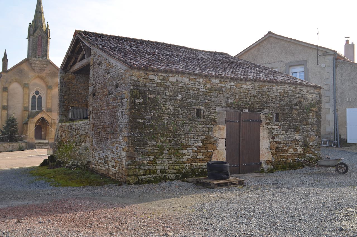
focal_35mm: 38
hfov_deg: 51.4
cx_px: 178
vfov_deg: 35.3
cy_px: 118
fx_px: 371
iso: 100
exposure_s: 1/200
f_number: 6.3
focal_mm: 25
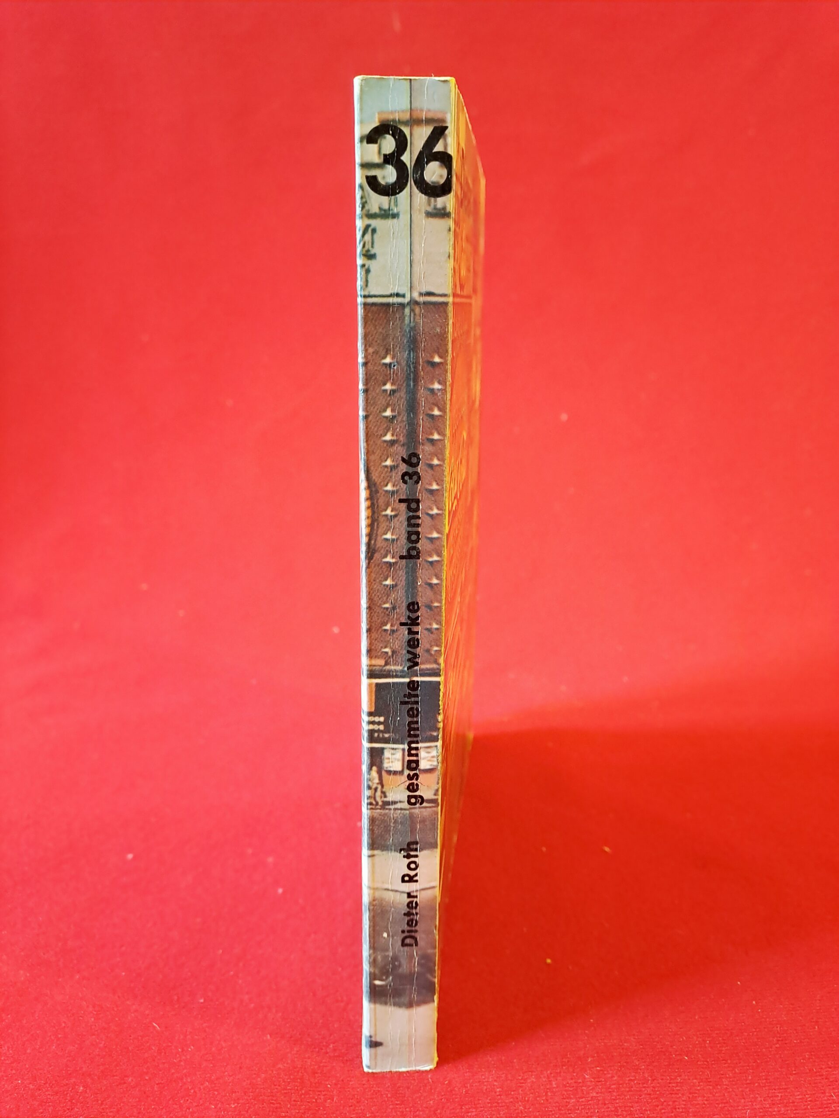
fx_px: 808
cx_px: 420
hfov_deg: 54.9
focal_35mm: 25
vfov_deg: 69.4
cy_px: 559
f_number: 1.8
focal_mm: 4.65
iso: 320
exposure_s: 1/33
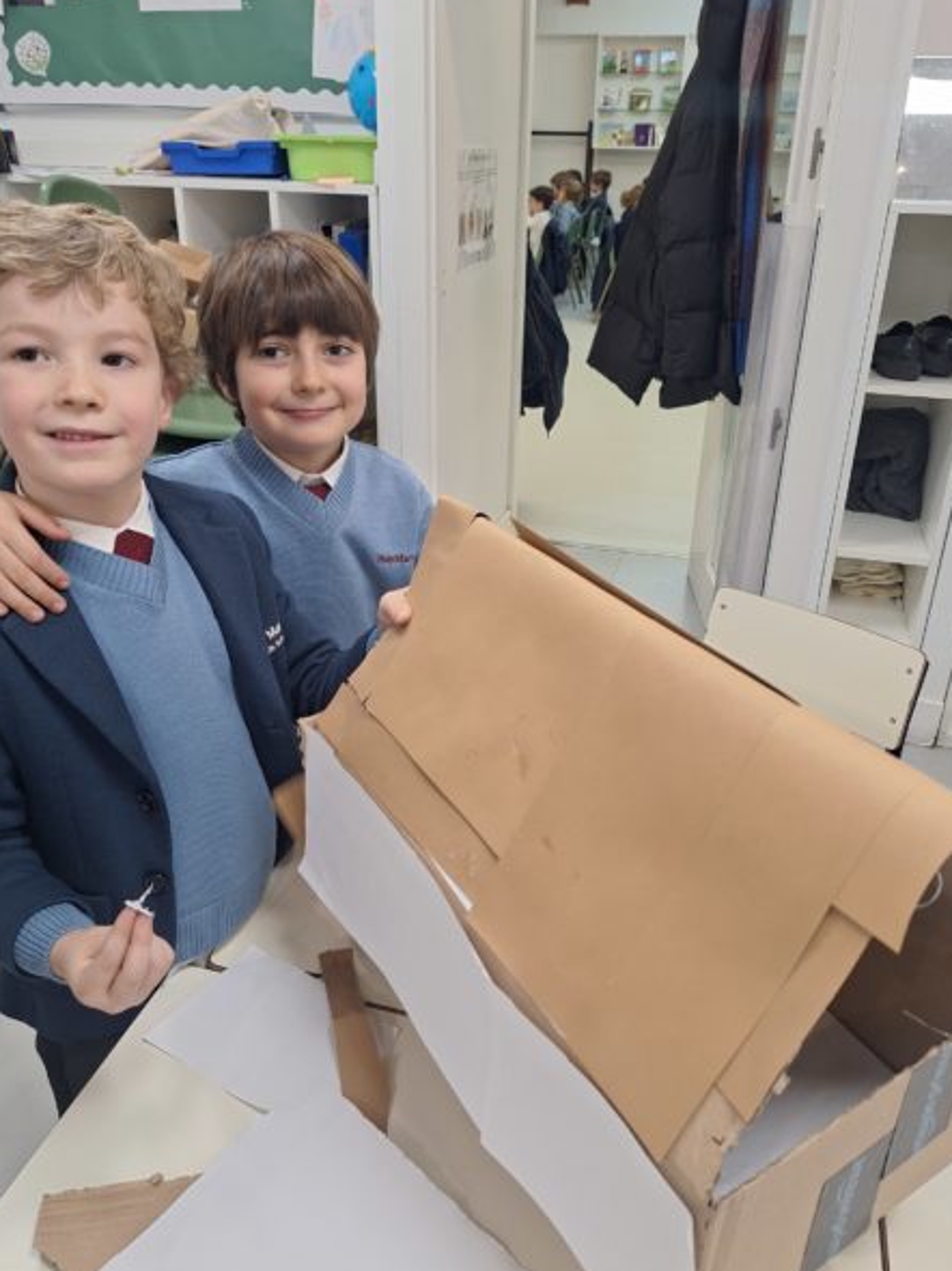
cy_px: 591
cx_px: 485
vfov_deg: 67.2
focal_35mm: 26
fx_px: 954
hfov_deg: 53.0
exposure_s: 1/50
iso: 100
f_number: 1.8
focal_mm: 5.54
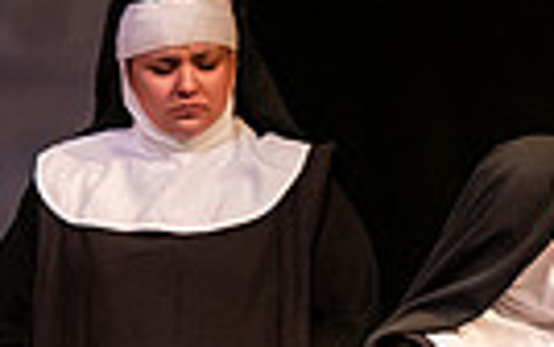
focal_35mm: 617
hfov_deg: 3.4
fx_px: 9323
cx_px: 504
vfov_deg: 2.1
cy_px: 473
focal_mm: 140
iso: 4000
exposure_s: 1/200
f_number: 3.2
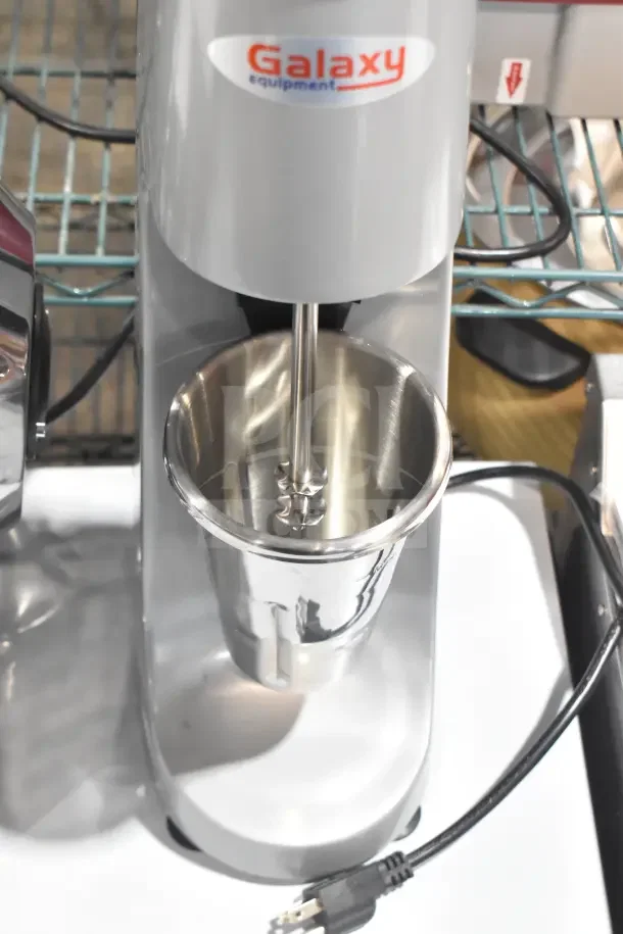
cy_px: 467
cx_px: 312
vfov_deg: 31.9
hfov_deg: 21.6
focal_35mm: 63
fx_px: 1635
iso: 6400
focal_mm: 42
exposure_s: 1/200
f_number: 7.1
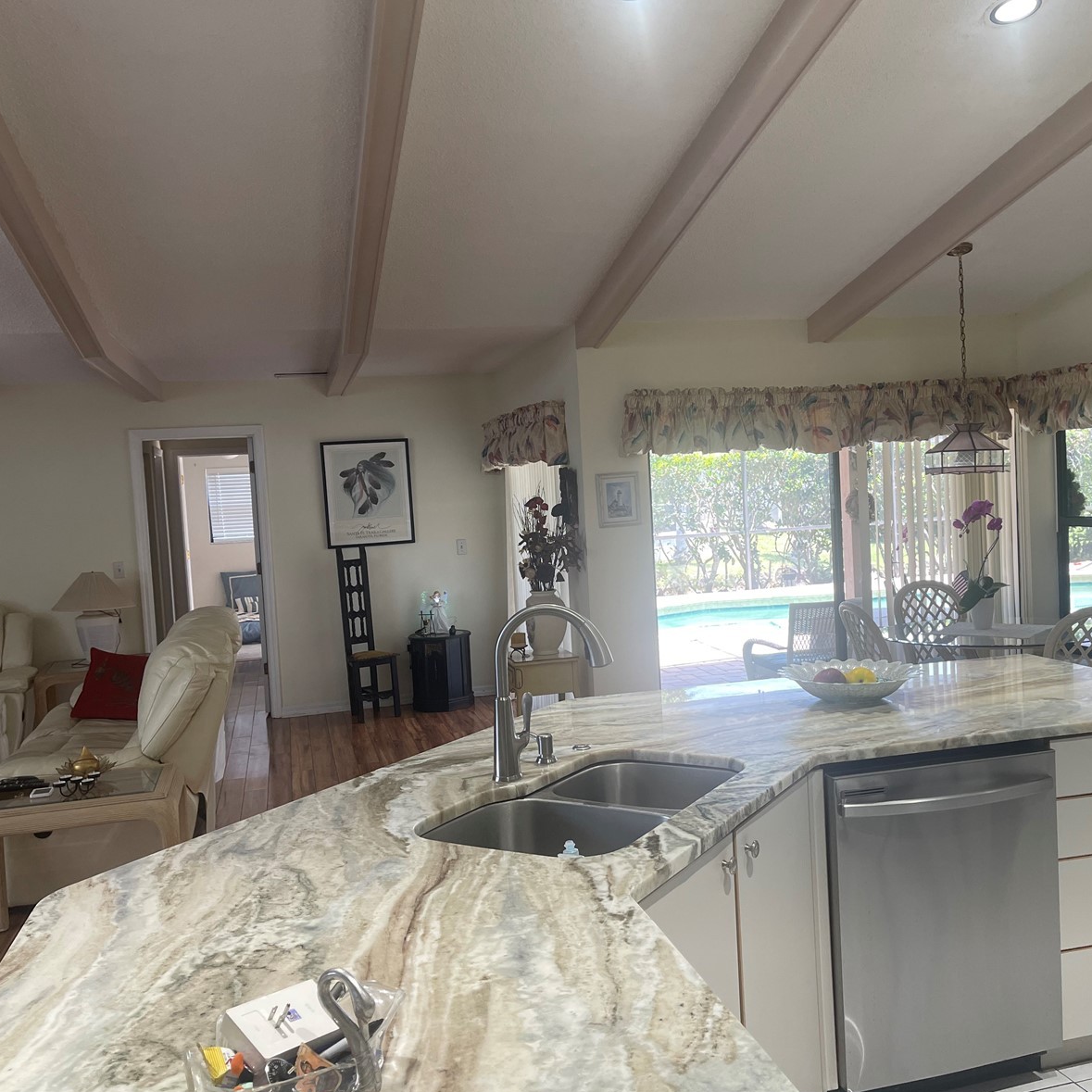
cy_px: 541
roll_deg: +2.4
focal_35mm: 30
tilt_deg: -3.5
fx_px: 1071
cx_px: 593
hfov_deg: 54.0
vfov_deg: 54.0
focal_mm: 5.1
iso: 80
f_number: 1.6
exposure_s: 1/120
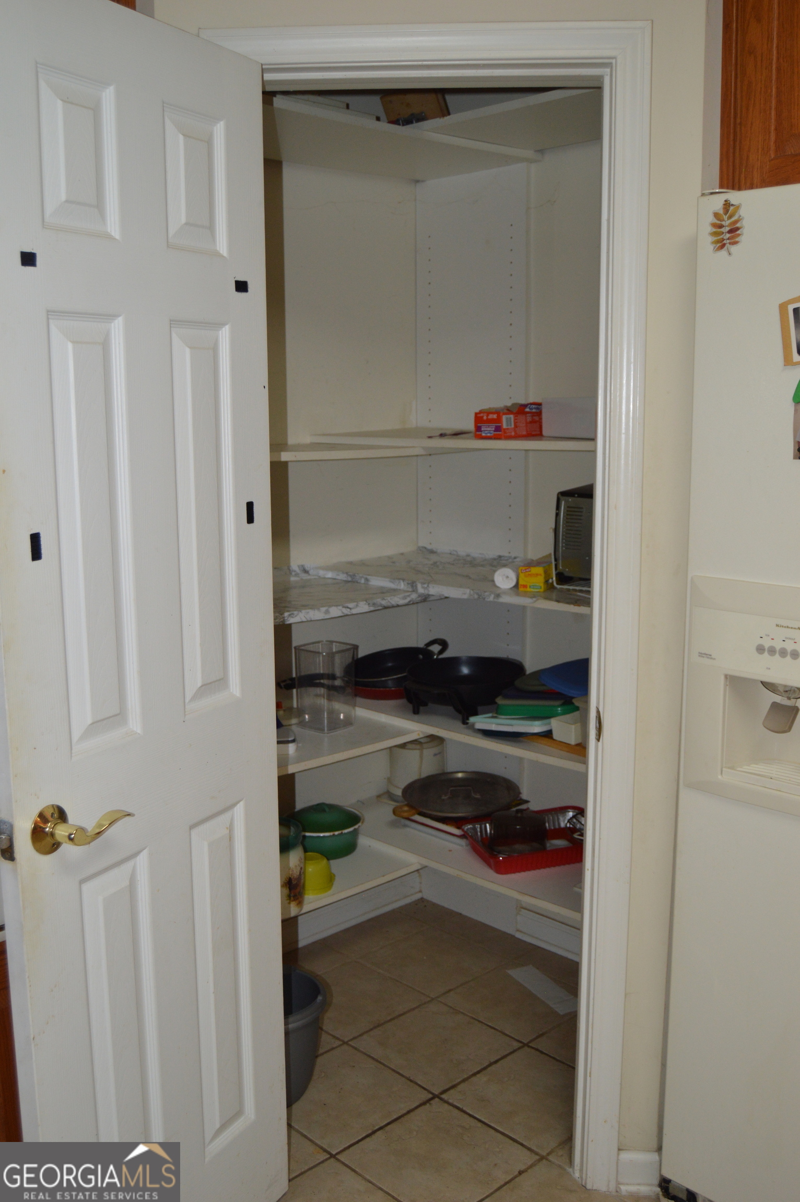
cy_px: 601
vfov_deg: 55.1
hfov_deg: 38.3
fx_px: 1152
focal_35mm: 34
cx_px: 400
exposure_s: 1/60
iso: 560
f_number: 3.8
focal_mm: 23
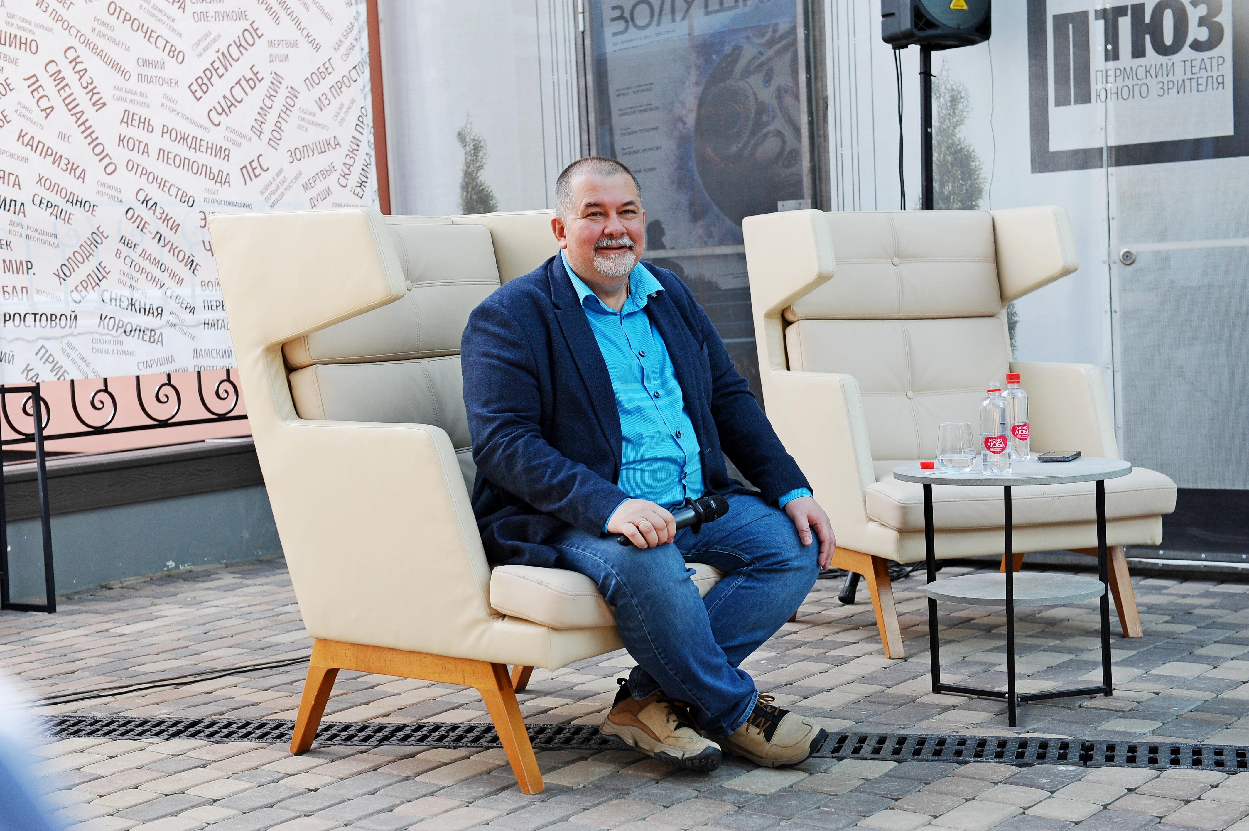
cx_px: 624
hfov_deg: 34.5
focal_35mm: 58
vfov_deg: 23.4
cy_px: 416
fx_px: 2011
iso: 500
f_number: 4.5
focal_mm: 58
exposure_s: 1/400
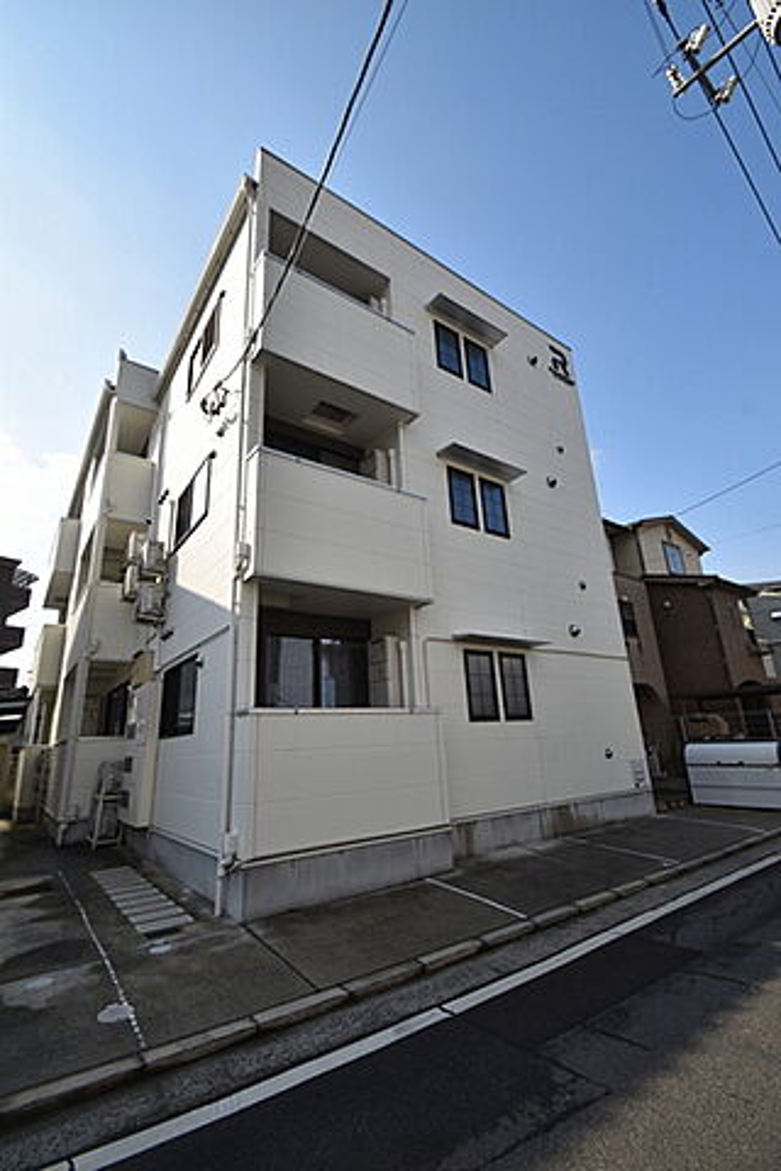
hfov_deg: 77.3
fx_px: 488
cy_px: 586
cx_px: 390
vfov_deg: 100.4
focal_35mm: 15
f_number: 8
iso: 100
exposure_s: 1/250
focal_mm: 10
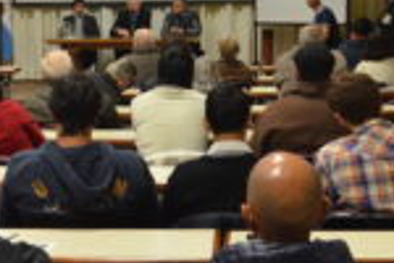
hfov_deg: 24.1
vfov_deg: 16.0
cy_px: 5
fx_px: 919
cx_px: 139
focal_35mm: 84
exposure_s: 1/100
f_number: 5
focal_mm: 18
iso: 2500
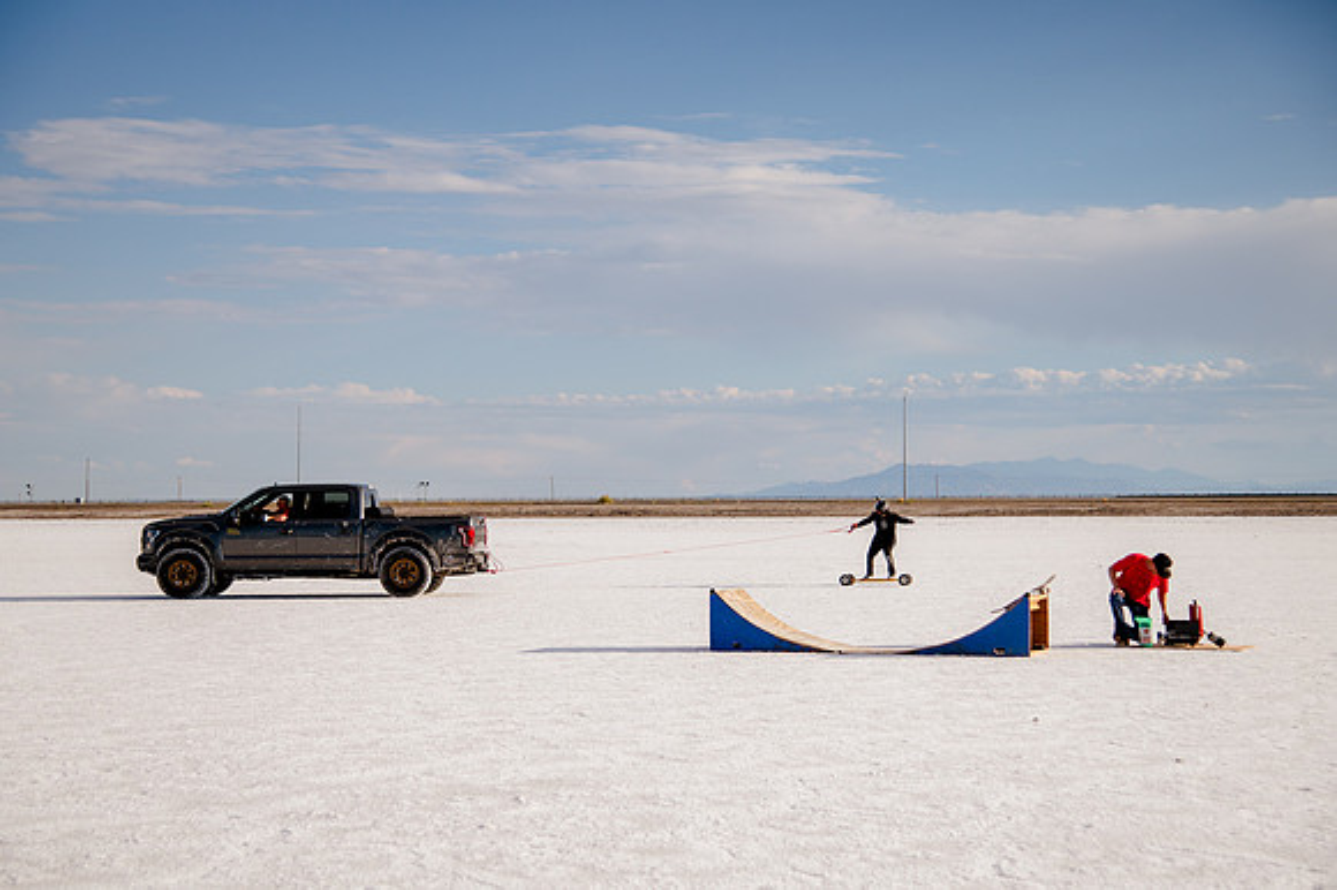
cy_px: 467
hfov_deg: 28.8
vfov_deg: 19.4
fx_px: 2602
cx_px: 654
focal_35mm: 70
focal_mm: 62
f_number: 4
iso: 200
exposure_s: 1/6400
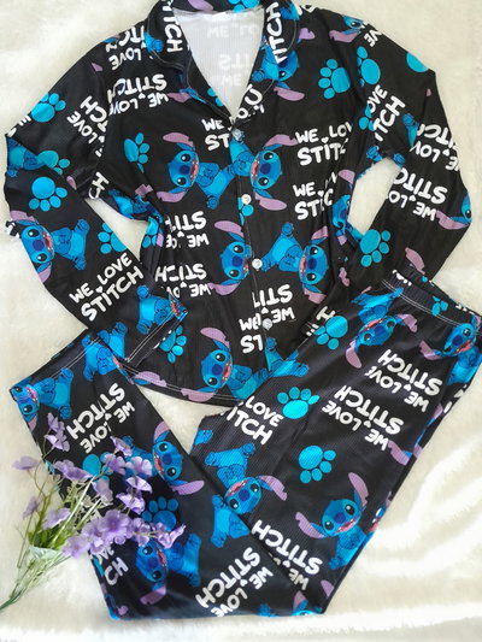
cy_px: 321
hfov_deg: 53.1
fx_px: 483
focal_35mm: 26
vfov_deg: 67.3
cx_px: 241
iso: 1000
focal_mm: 3.98
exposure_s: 1/20
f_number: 1.8
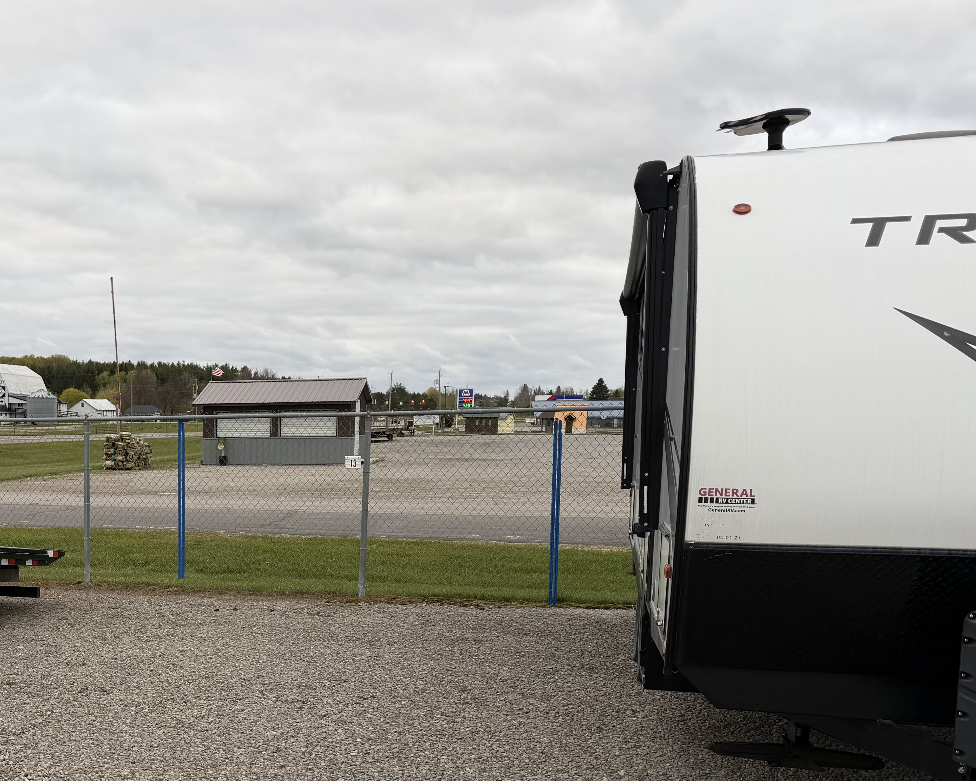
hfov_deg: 41.1
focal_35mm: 42
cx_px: 134
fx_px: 1213
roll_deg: -1.1
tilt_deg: -7.6
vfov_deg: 34.8
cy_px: 595
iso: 80
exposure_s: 1/435
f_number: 1.78
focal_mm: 6.76
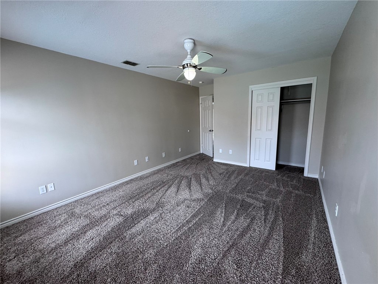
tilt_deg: -8.1
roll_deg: +2.1
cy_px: 142
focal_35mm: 14
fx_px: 153
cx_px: 189
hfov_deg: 102.1
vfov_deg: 85.7
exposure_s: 1/120
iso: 160
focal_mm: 2.22
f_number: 2.2
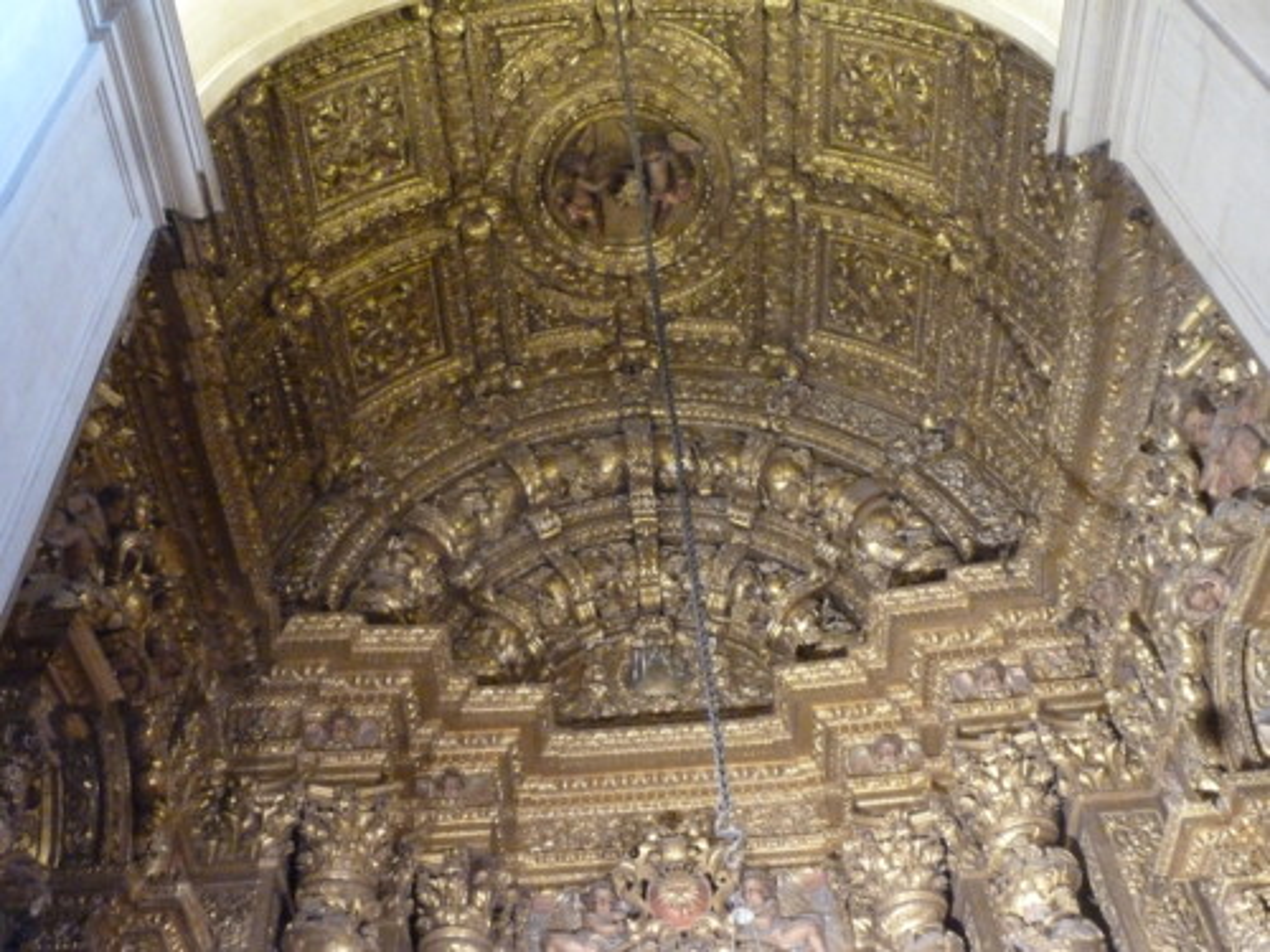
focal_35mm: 40
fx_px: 1468
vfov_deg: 36.0
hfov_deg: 46.8
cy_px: 476
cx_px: 635
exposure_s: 1/1.6
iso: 800
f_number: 6.3
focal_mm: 6.5
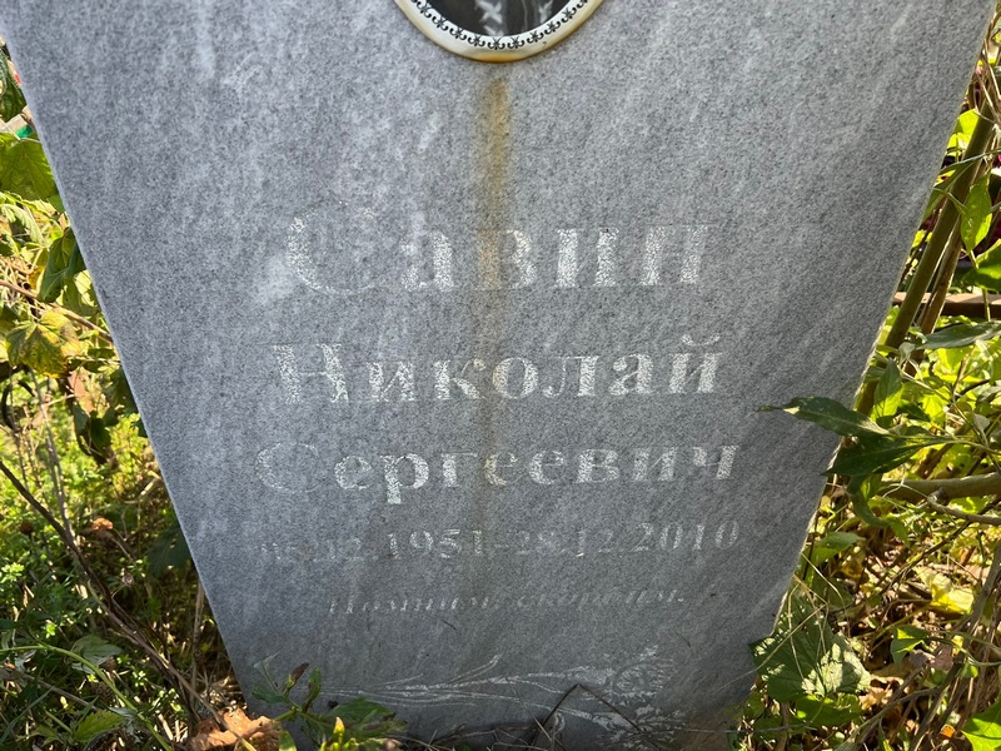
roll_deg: -1.7
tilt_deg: -38.4
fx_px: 752
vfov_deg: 53.1
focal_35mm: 26
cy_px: 376
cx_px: 500
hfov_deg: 67.3
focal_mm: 5.7
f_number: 1.5
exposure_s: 1/414
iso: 50
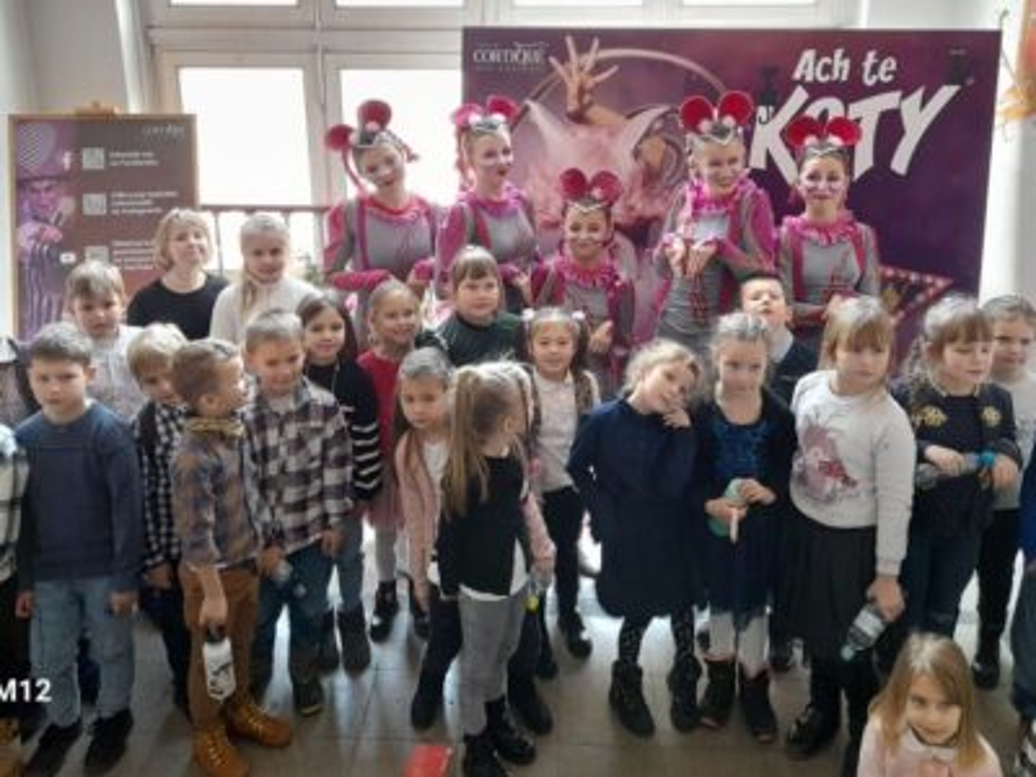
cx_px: 518
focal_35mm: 25
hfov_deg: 69.4
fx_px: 748
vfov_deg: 54.9
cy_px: 388
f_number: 2
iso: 500
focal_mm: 4.6
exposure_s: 1/25
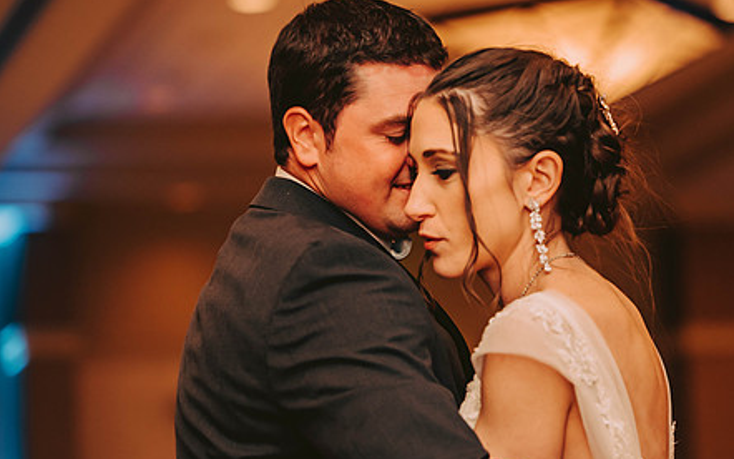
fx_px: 3480
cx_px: 413
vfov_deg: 7.5
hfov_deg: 12.0
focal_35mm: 174
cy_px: 272
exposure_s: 1/60
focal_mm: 130
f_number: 2.8
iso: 800
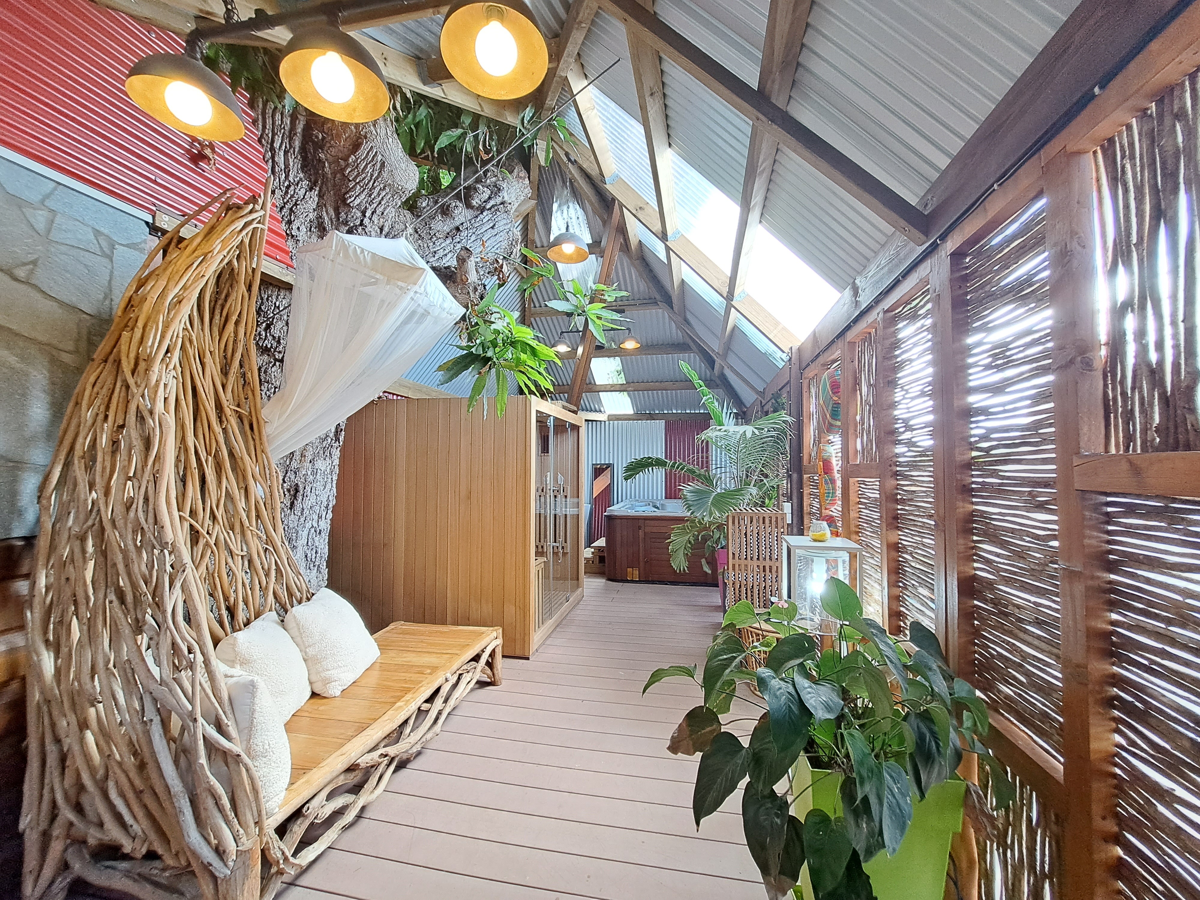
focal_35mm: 13
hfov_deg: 106.2
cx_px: 600
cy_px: 450
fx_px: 451
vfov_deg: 89.9
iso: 125
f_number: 2.2
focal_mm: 1.74
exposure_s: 1/50
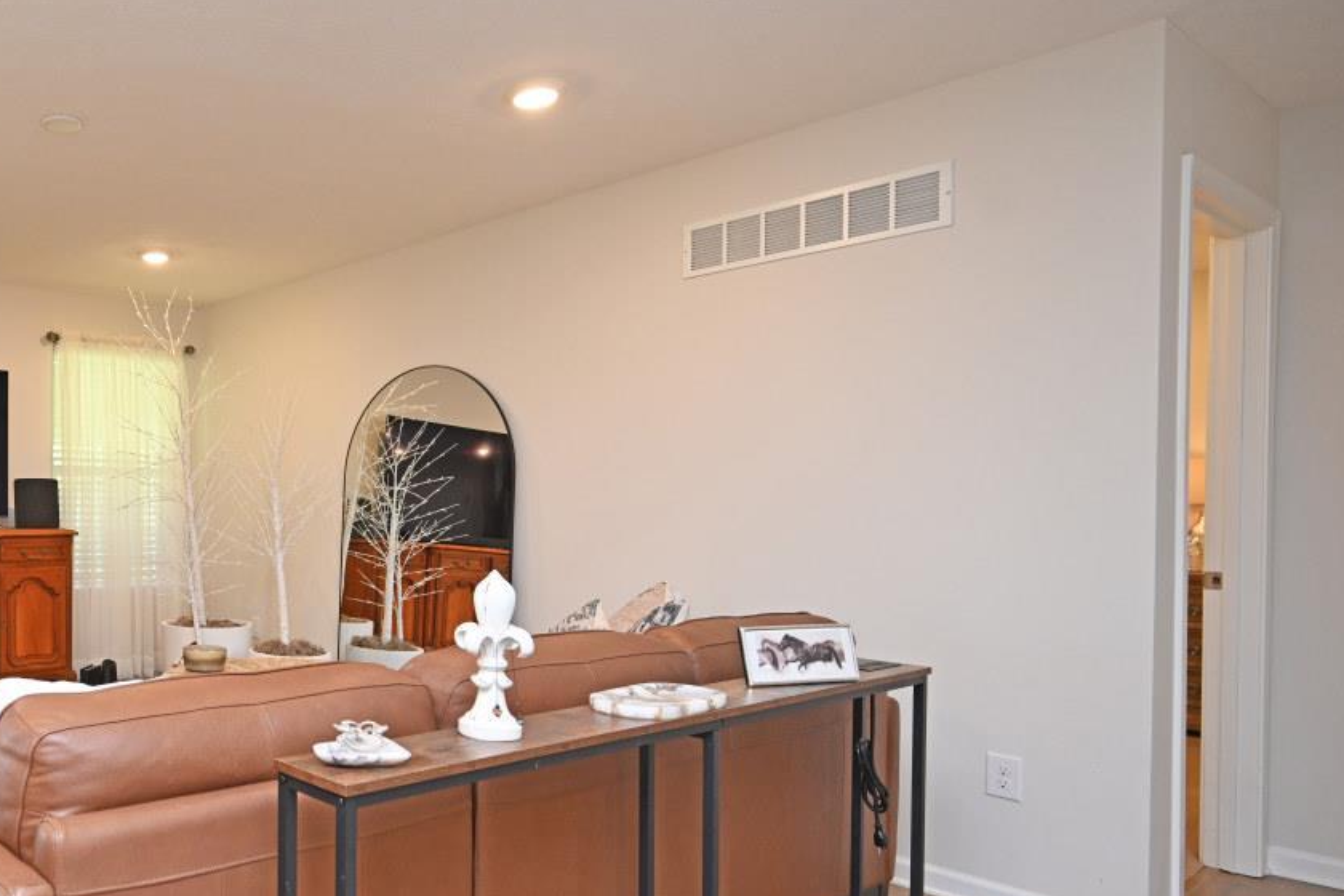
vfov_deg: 51.1
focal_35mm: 25
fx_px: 933
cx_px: 152
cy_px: 510
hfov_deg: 61.2
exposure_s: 1/60
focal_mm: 14
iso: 360
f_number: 4
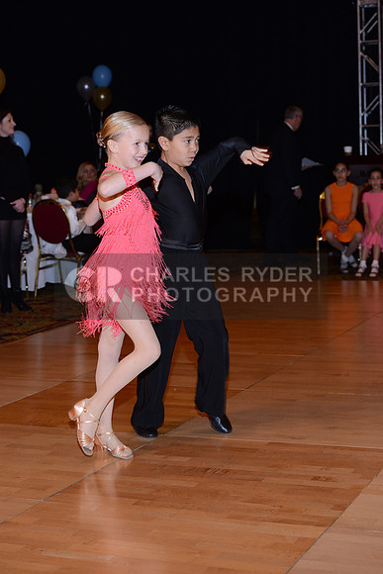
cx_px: 192
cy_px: 287
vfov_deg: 28.8
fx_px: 1116
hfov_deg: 19.5
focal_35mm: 70
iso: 1600
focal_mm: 70
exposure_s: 1/200
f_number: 5.6
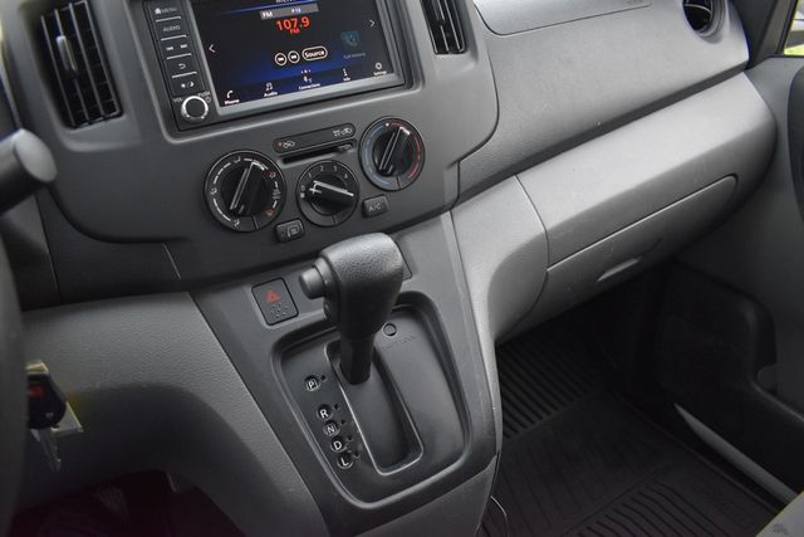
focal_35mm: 27
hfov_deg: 67.4
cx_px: 402
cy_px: 268
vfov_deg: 48.0
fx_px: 603
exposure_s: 1/125
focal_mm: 18
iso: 1400
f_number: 3.5
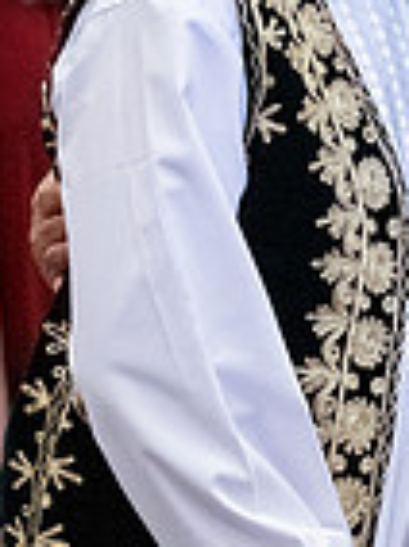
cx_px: 536
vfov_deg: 9.3
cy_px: 335
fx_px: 3381
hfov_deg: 6.9
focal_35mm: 214
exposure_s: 1/320
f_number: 4
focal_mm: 70
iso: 32000
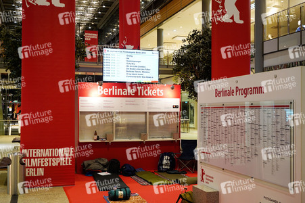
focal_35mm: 42
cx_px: 152
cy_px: 102
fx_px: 356
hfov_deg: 46.4
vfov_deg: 31.8
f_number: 4
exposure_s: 1/60
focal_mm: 42
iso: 1600
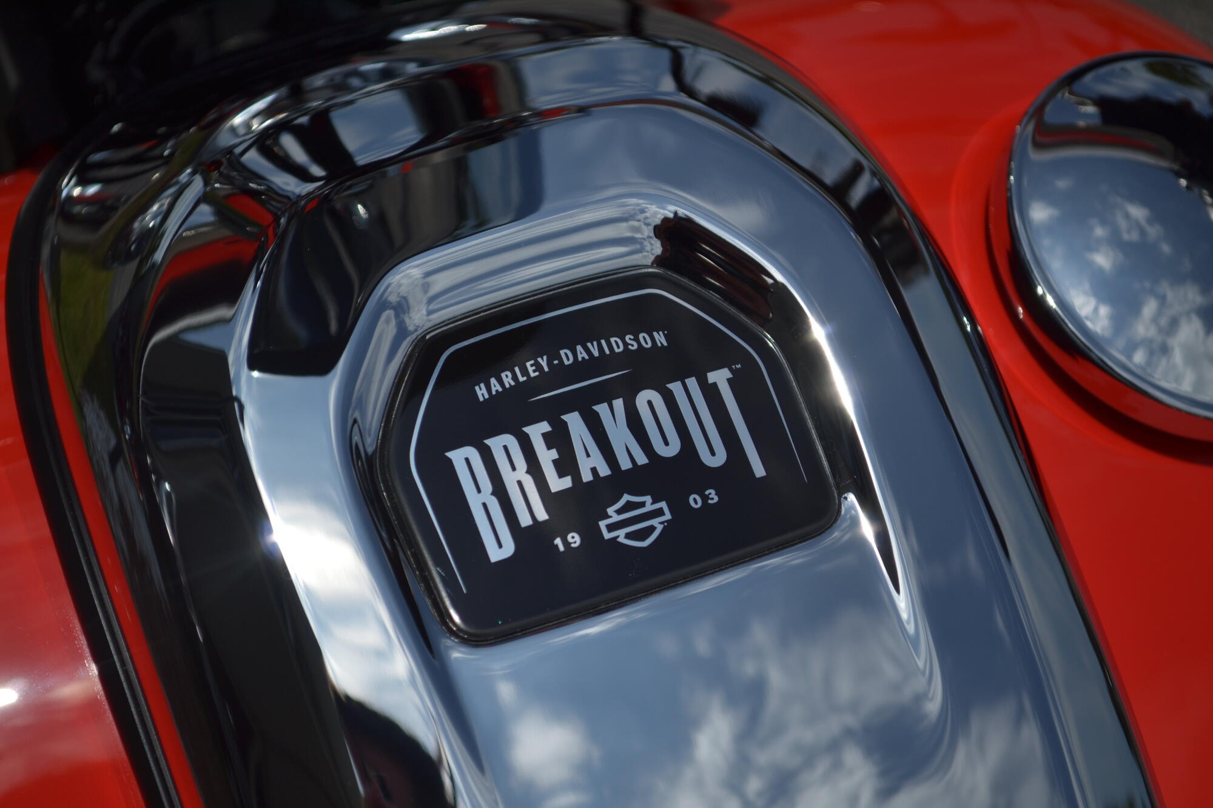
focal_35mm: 82
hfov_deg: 24.6
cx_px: 606
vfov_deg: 16.6
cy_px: 404
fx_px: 2779
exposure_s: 1/1600
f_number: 5.6
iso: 100
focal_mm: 55
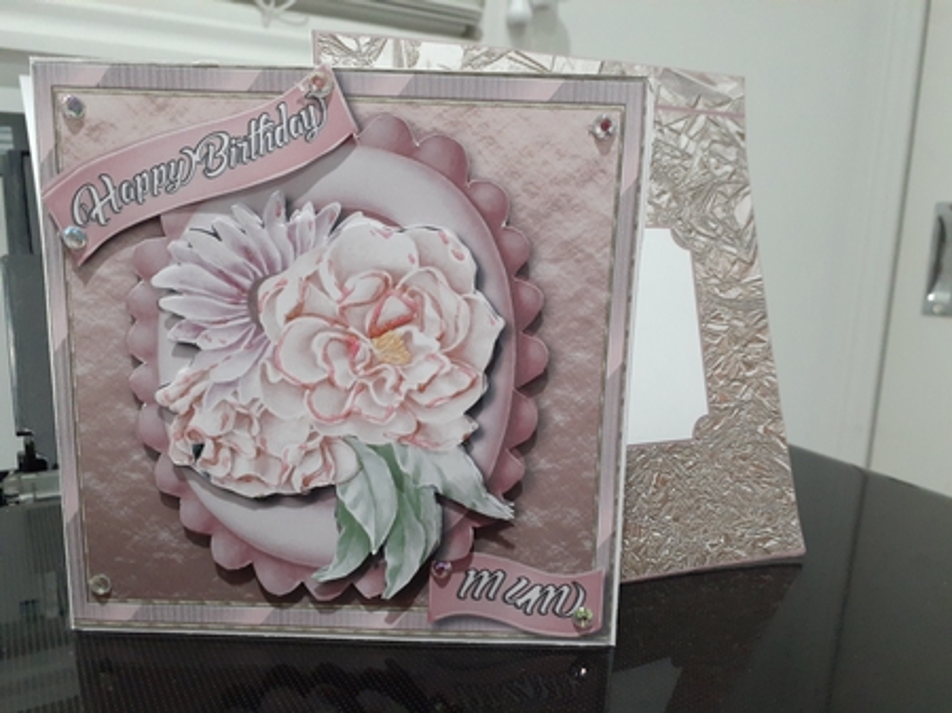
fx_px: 742
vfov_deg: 51.3
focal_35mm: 27
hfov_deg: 65.4
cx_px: 476
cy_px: 356
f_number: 1.9
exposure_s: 1/50
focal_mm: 3.6
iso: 400
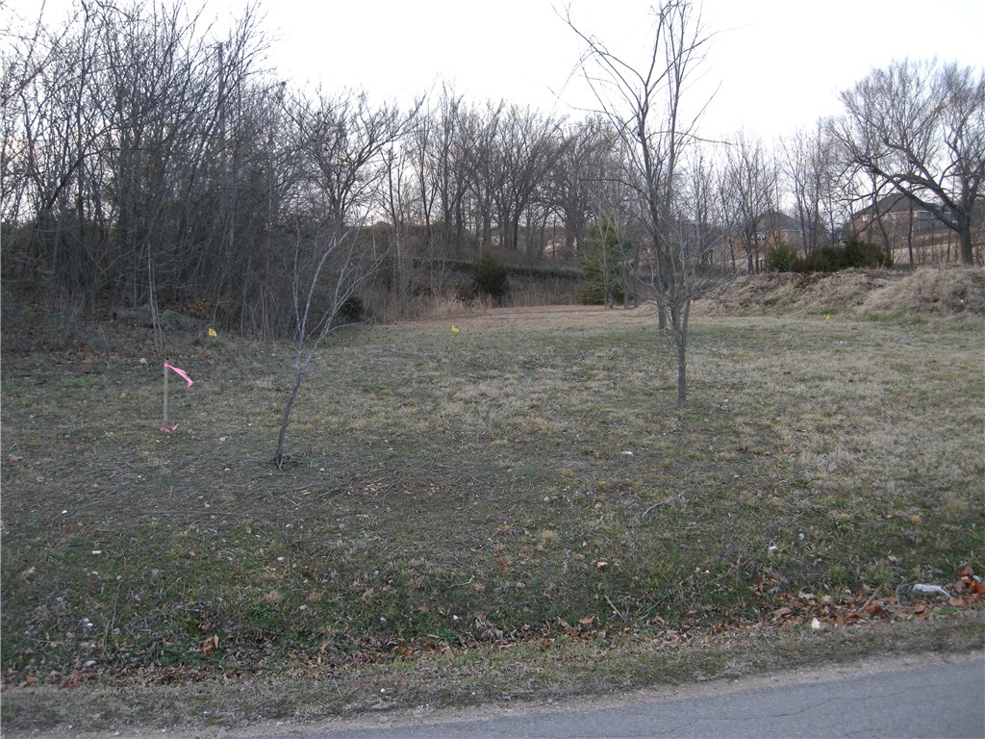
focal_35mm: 35
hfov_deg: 52.6
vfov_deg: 40.7
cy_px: 370
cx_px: 492
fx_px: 996
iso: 64
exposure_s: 1/65.6
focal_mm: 7.5
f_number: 3
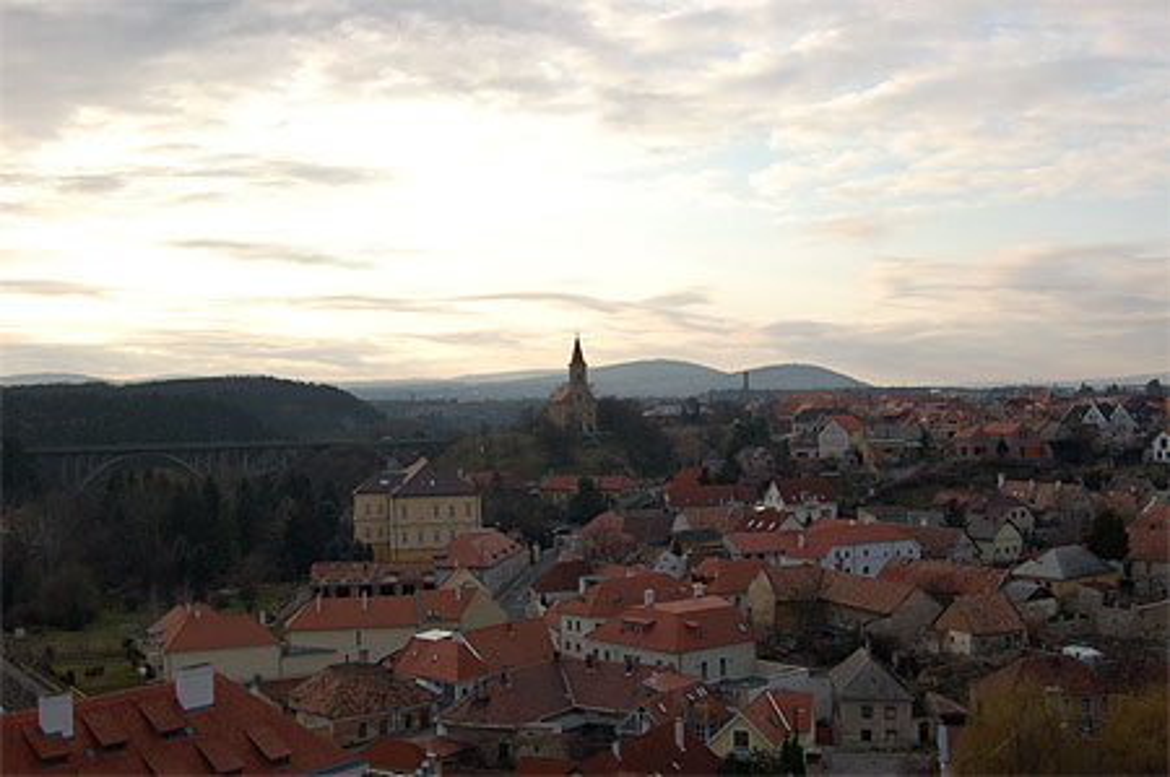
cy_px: 388
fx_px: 1363
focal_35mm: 42
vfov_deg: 31.8
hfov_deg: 46.4
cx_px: 585
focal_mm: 28
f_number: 11
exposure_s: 1/500
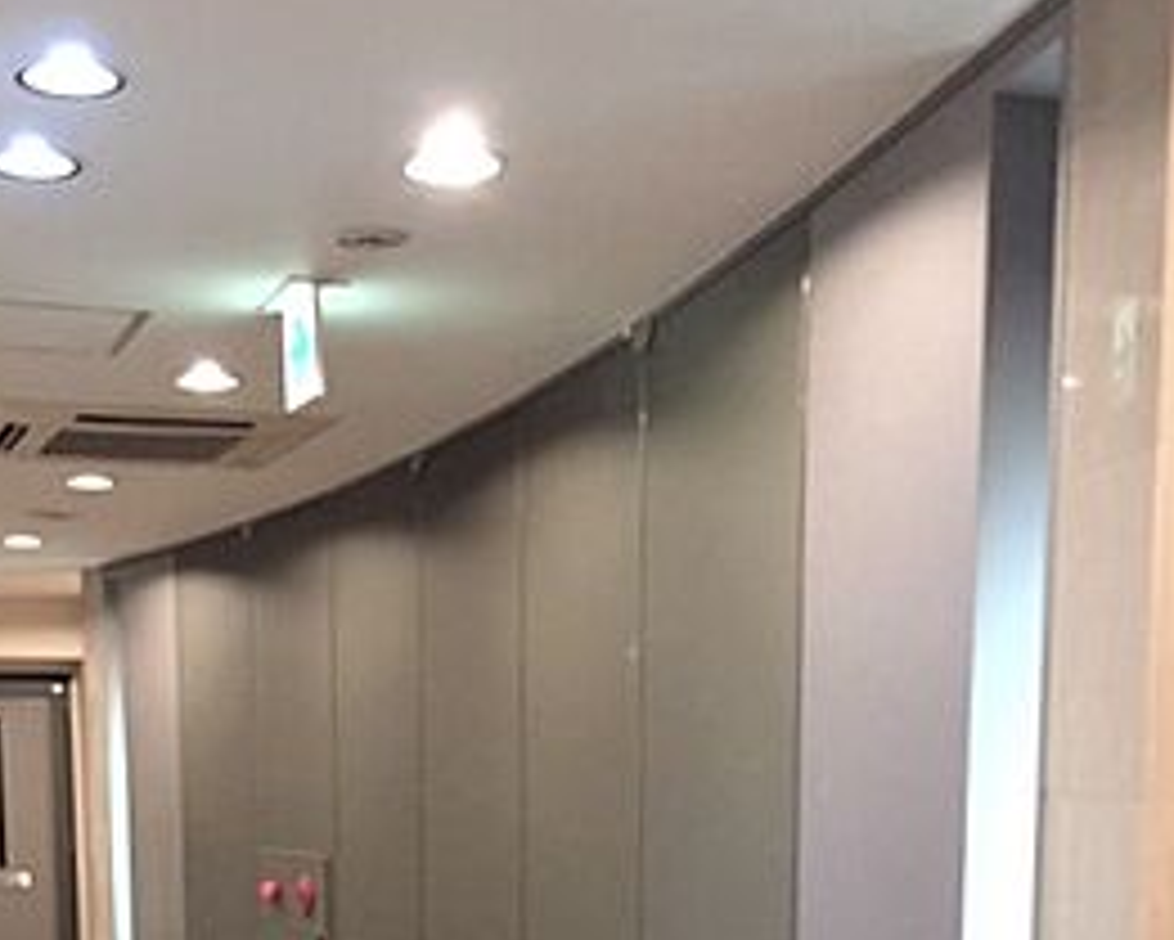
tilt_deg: -5.9
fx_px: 1807
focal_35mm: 52
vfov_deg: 26.9
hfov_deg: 35.7
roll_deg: +0.2
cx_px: 416
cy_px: 1025
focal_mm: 4.15
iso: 250
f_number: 2.2
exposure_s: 1/24
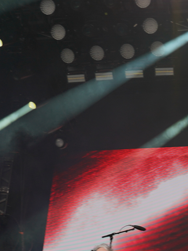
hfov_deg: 15.5
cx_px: 241
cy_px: 216
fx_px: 659
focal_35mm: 91
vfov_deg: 21.2
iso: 100
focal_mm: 24
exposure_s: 1/100
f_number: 7.1
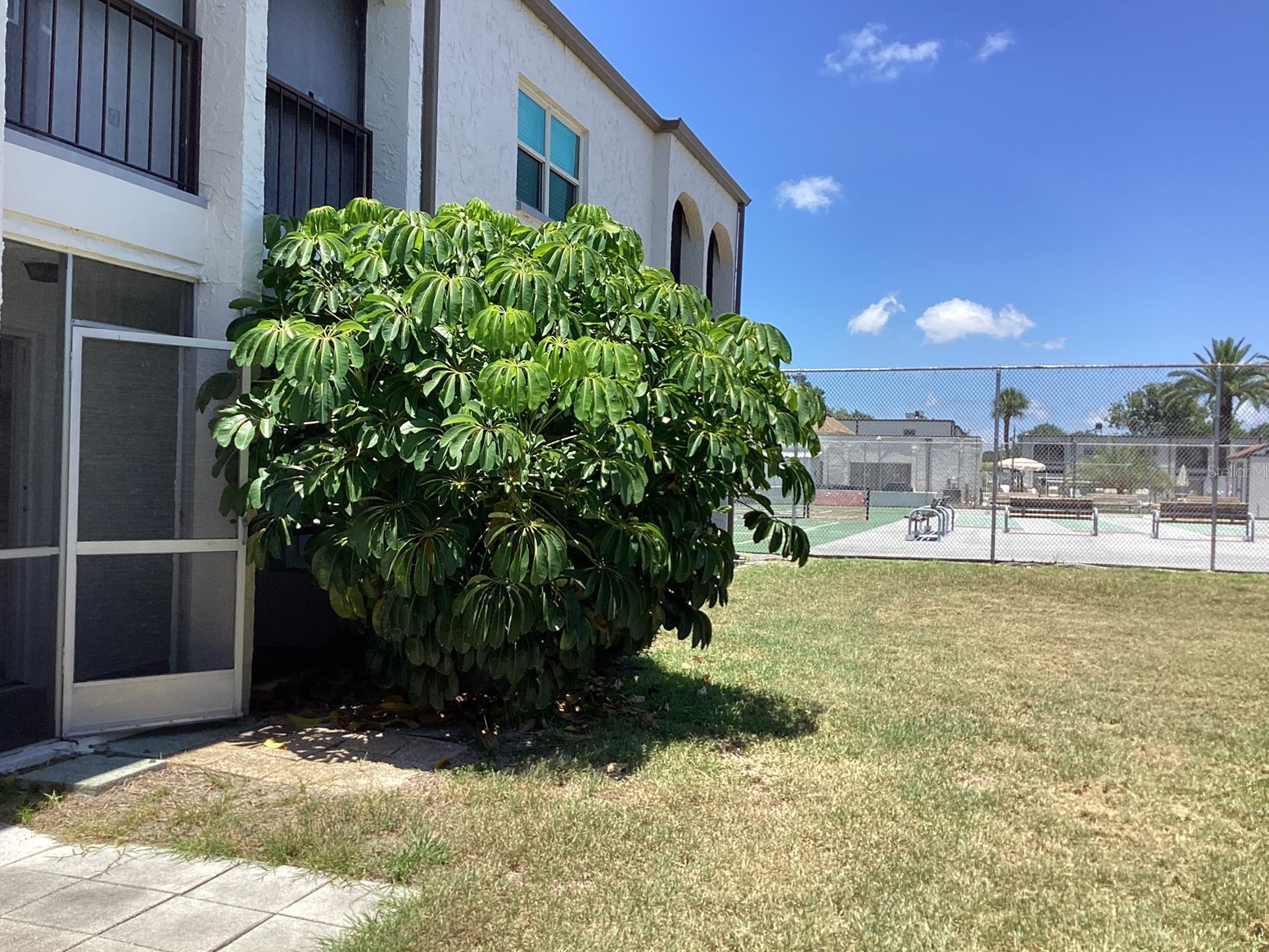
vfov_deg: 44.2
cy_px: 471
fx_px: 1173
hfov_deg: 56.8
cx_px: 630
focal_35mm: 32
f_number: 2.4
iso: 25
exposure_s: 1/926
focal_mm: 3.3
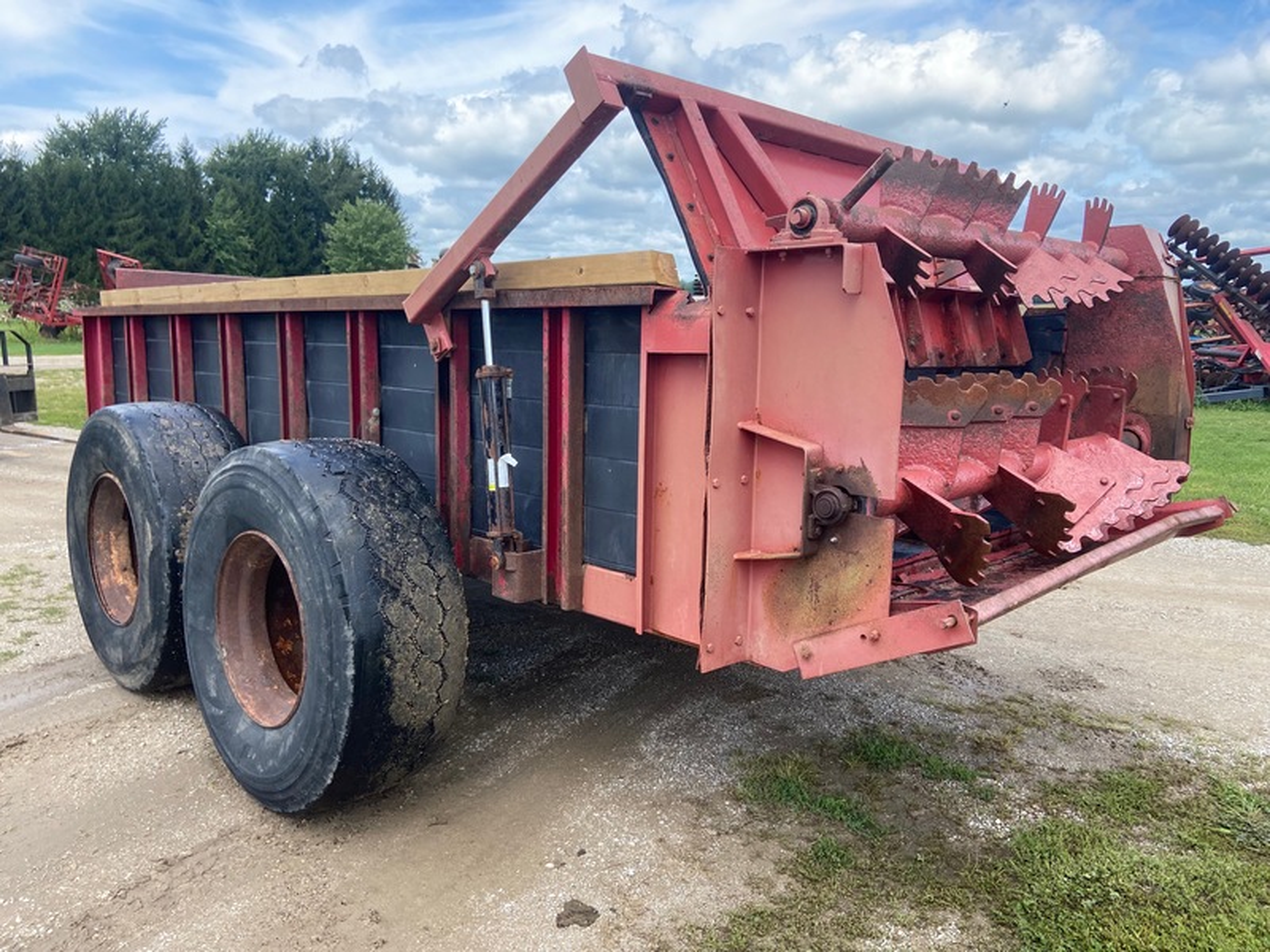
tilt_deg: -11.8
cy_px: 476
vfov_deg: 53.1
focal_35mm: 26
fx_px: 954
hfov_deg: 67.3
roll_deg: -1.1
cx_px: 635
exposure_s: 1/1063
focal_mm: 4.25
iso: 32
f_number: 1.8
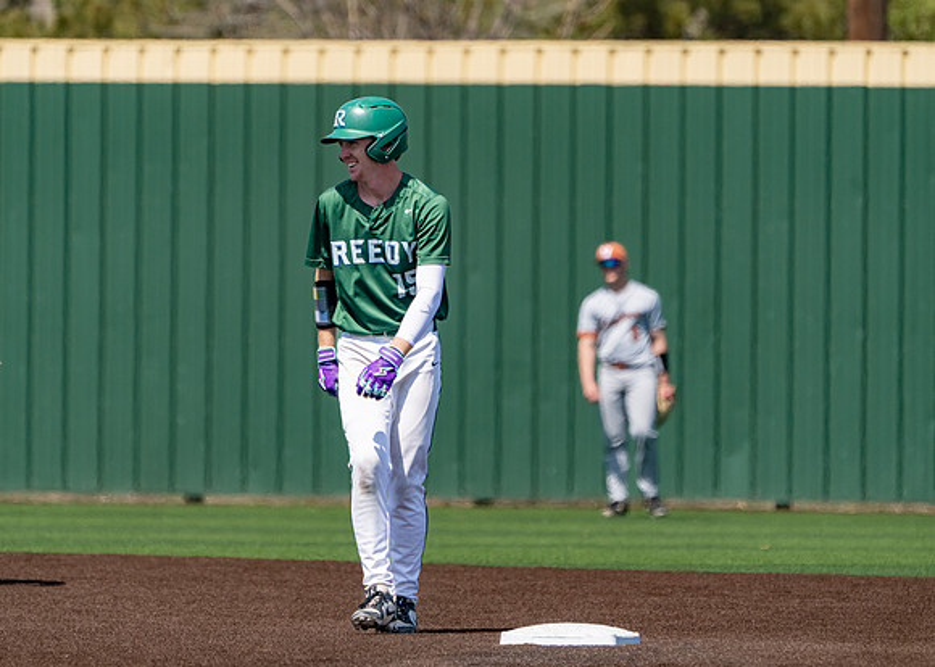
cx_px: 451
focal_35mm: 513
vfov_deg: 2.8
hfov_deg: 3.9
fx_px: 13627
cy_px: 325
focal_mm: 475
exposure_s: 1/2500
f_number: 8
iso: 800
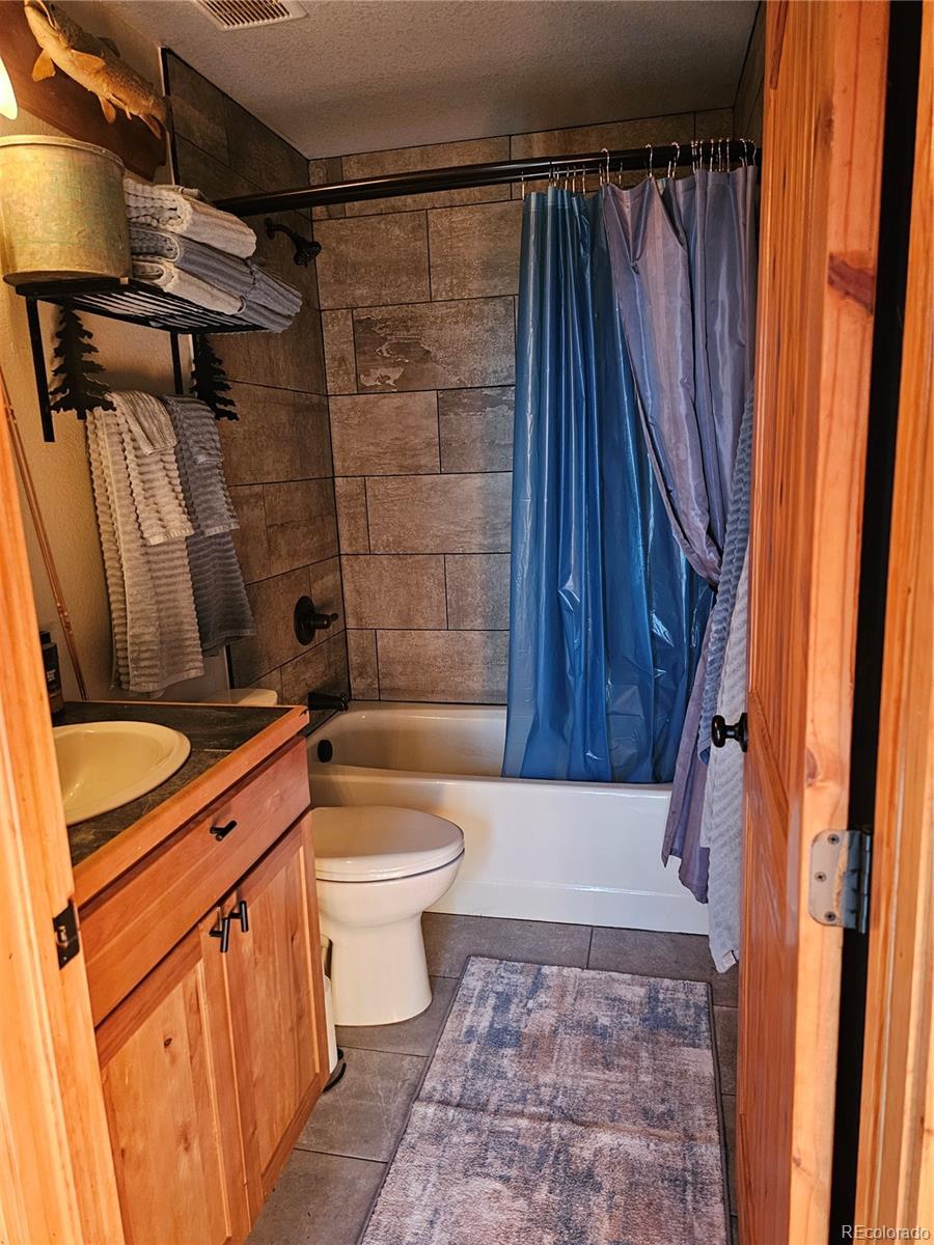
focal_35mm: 23
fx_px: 827
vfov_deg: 73.9
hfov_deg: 58.9
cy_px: 622
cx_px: 467
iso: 640
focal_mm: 6.3
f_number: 1.7
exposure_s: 1/40
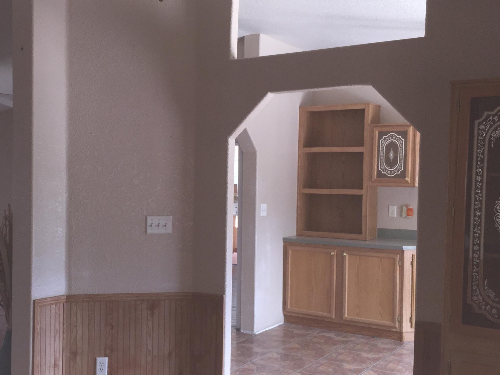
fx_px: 636
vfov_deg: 32.8
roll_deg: -0.8
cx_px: 187
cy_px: 213
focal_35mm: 44
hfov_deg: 42.6
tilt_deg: -3.2
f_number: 2.2
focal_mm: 4.15
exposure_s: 1/30
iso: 40
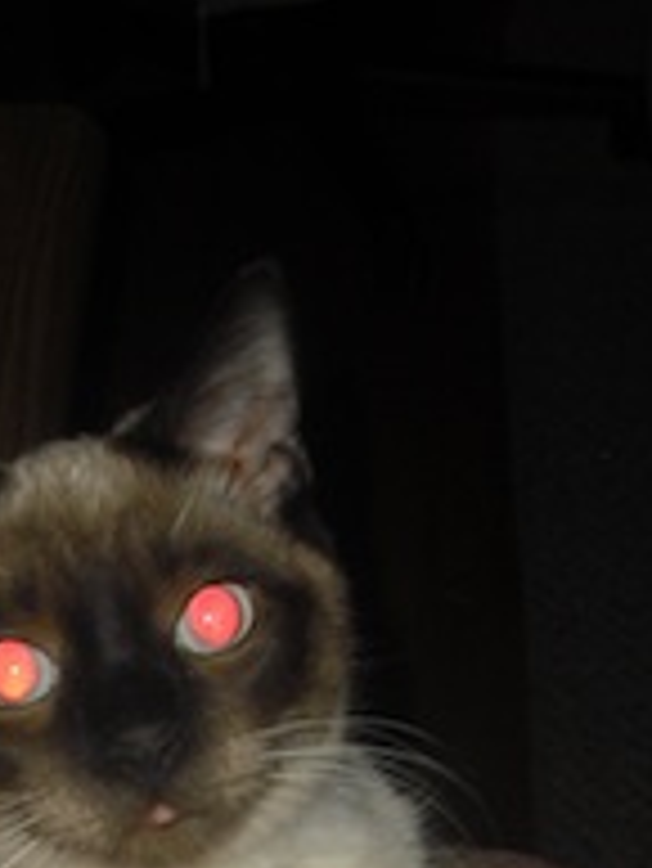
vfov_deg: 13.9
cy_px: 1383
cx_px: 94
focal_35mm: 131
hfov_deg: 11.3
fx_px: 3286
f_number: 2.8
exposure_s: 1/60
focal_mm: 6.2
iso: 64
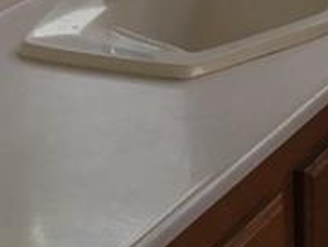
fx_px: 1214
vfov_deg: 10.5
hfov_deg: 15.2
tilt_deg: -3.9
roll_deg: -0.6
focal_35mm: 128
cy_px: -274
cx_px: 319
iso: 50
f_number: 2.2
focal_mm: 4.15
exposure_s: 1/120
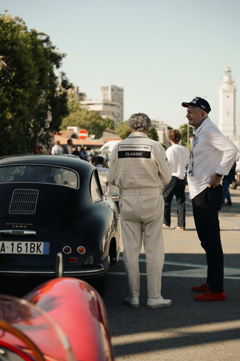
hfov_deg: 18.7
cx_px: 120
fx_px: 730
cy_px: 180
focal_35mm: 73
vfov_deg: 27.7
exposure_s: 1/400
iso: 100
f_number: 4
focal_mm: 73
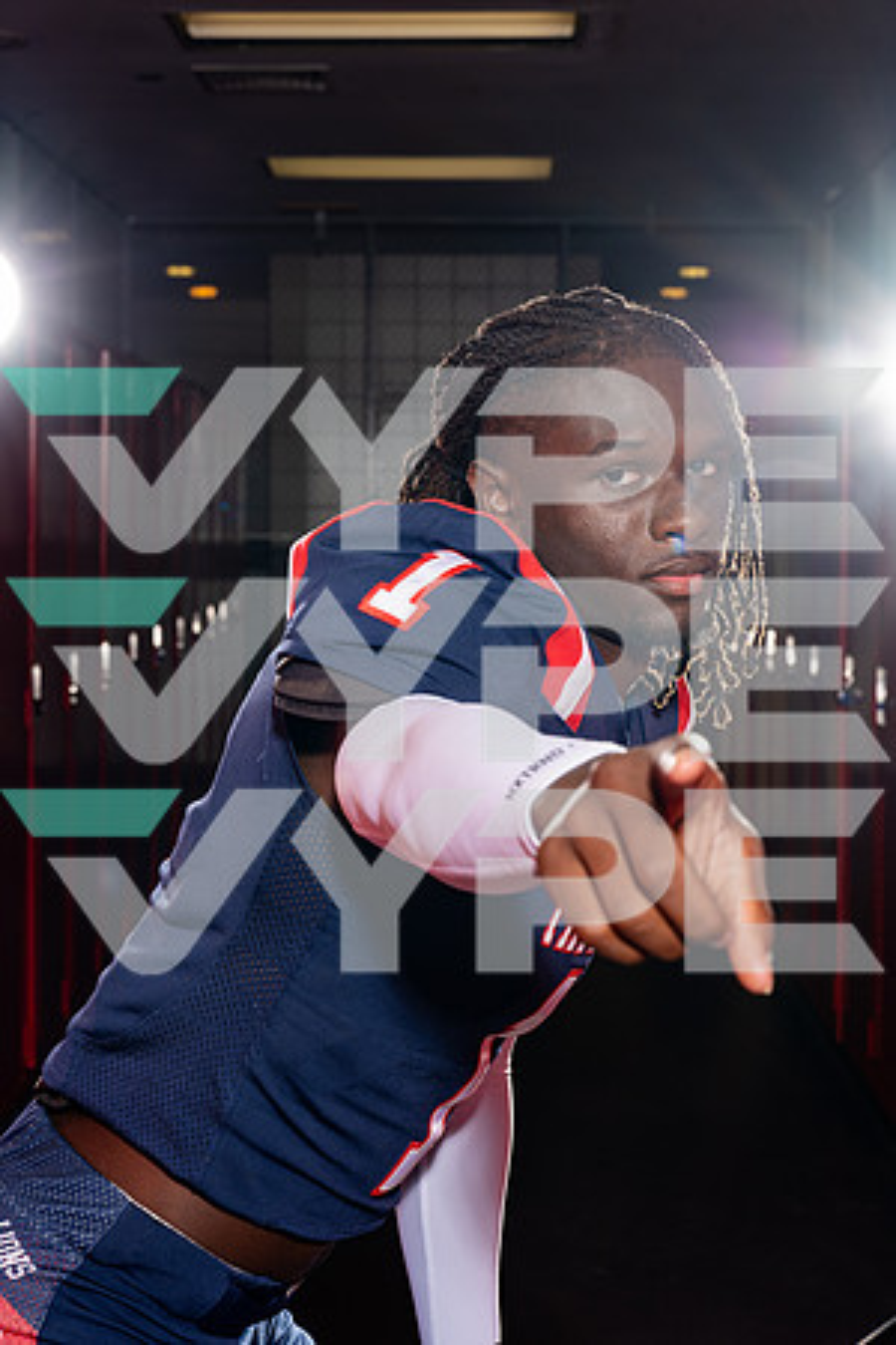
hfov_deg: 19.5
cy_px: 672
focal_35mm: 70
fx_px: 2613
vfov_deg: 28.8
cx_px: 448
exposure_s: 1/250
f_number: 9
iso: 160
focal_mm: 70
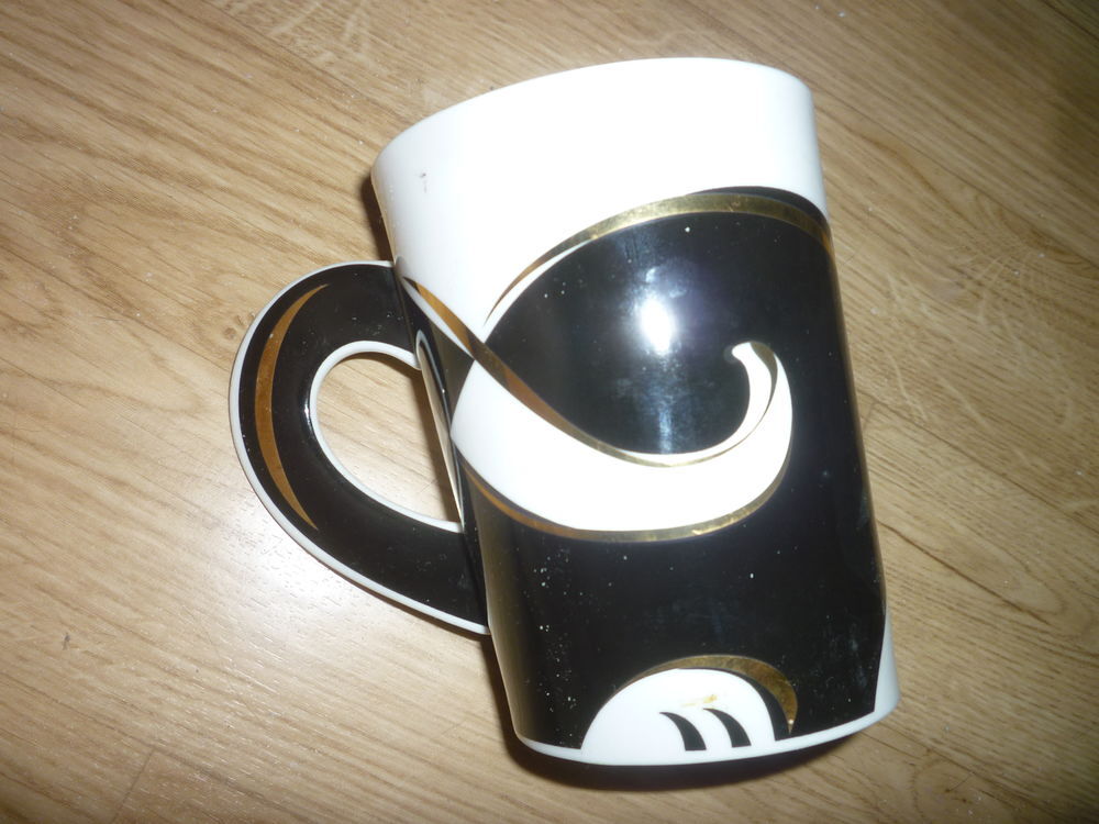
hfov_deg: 61.7
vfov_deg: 48.2
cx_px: 550
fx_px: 921
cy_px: 412
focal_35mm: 29
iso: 100
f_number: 4
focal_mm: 5.2
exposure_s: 1/30
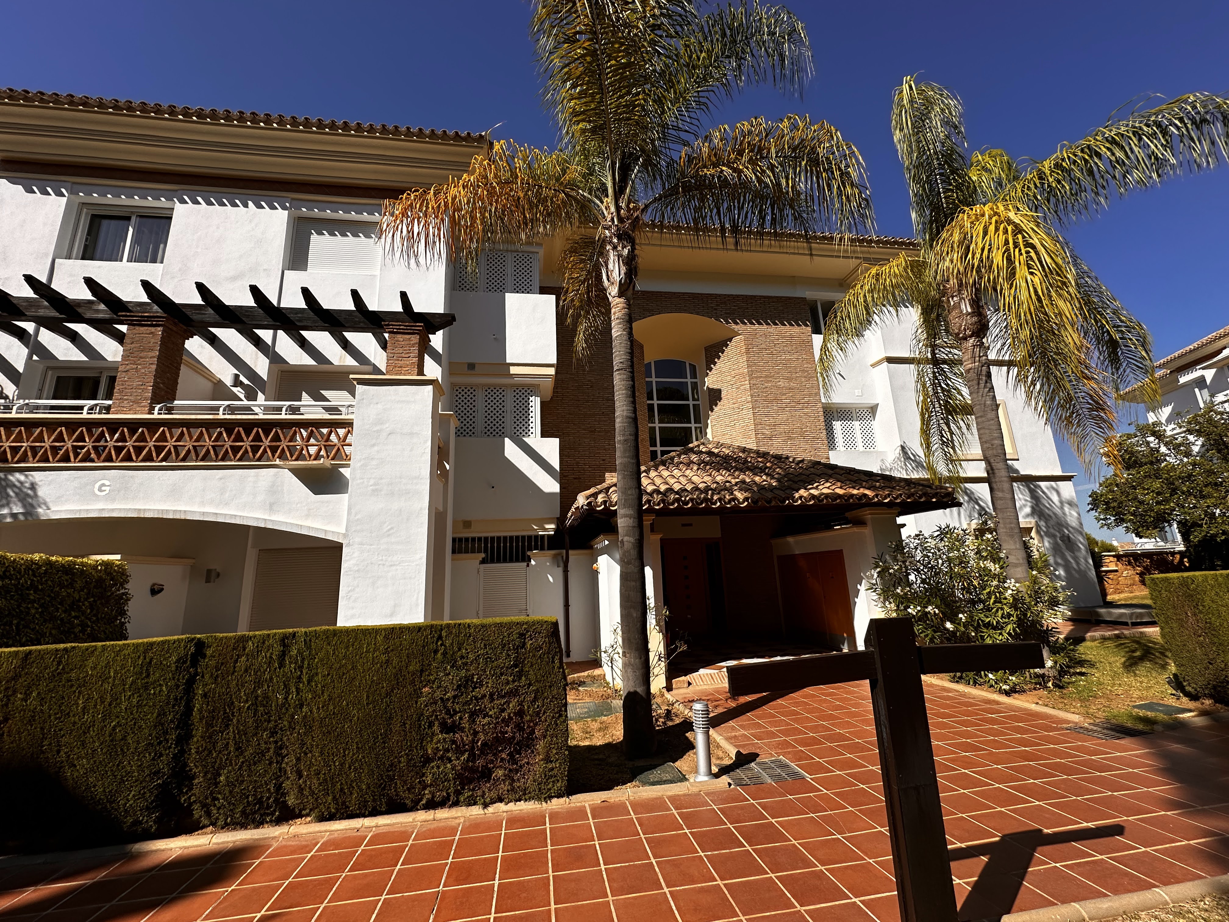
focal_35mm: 14
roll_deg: +2.6
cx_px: 614
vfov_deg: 85.7
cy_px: 461
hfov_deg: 102.1
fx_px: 497
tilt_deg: +11.9
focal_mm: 2.22
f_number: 2.2
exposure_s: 1/2451
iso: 50
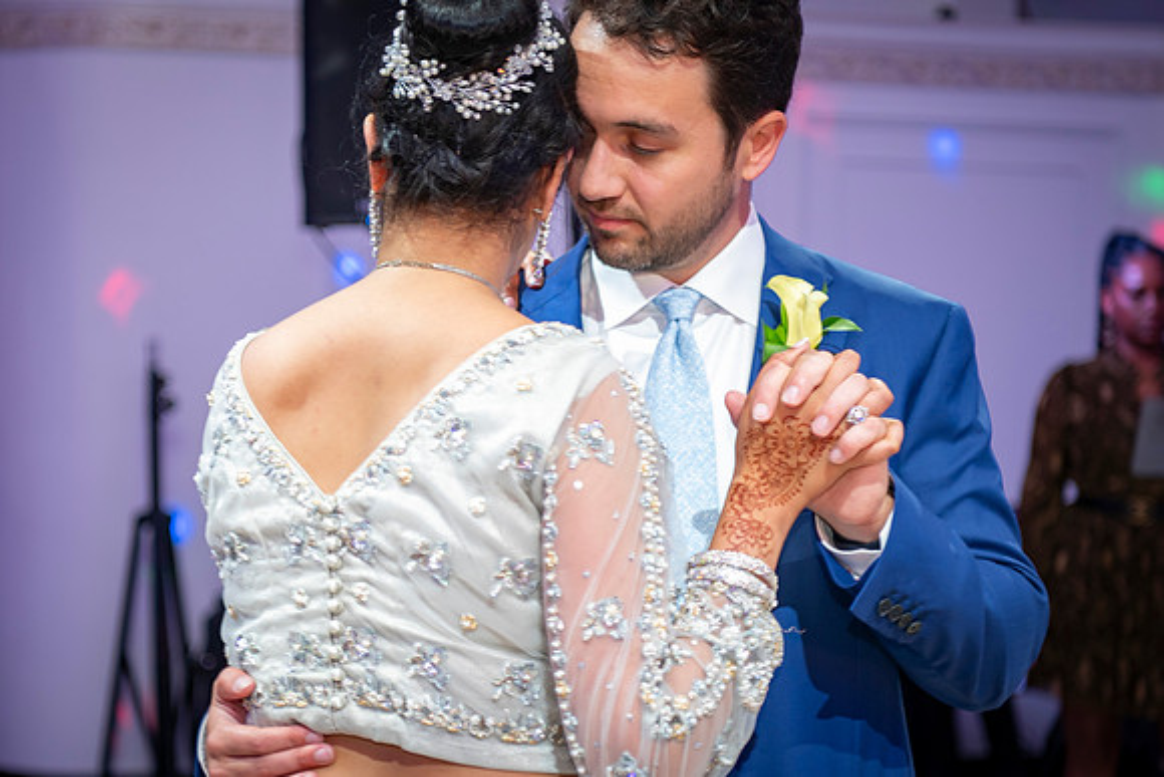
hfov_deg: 24.0
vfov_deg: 16.2
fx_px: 2731
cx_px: 464
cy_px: 475
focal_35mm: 84
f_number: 2.8
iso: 800
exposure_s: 1/125
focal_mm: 62
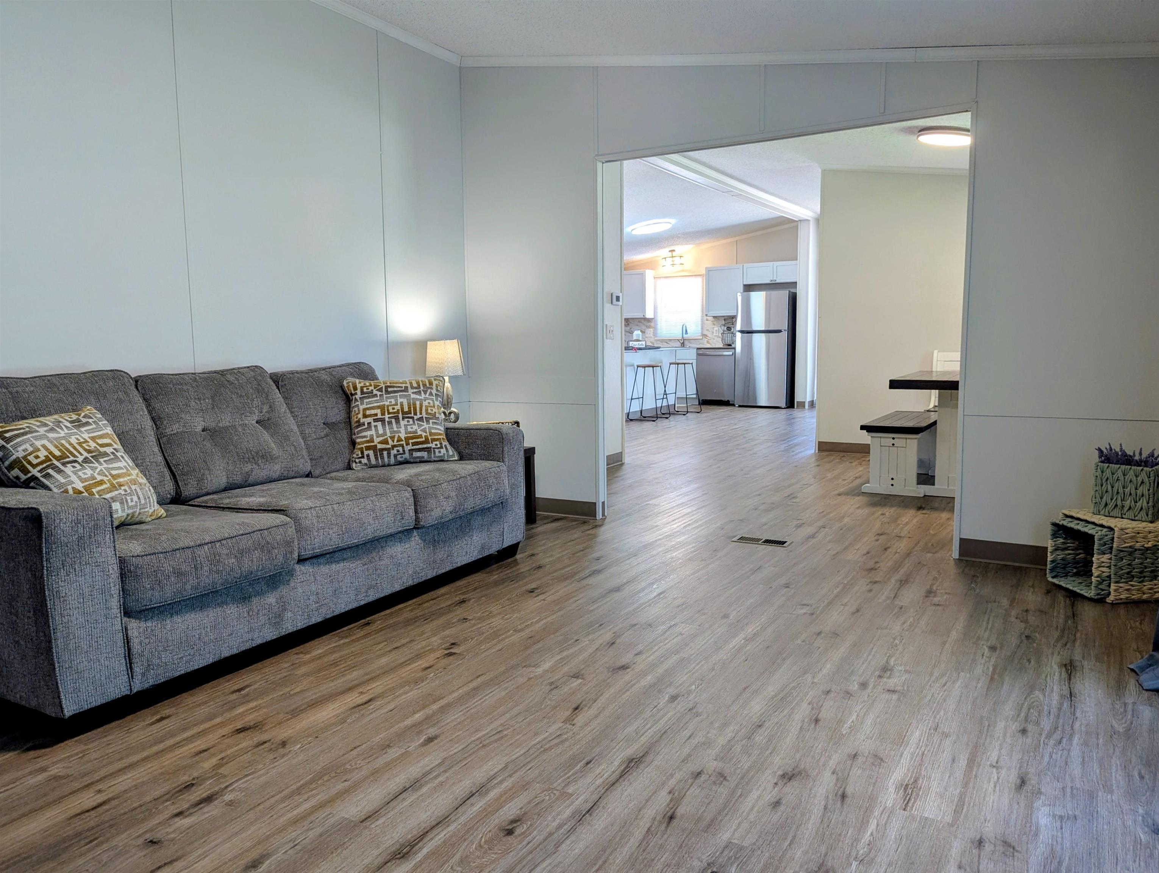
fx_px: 805
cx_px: 580
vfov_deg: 56.9
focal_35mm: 24
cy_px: 436
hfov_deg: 71.5
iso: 92
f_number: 1.85
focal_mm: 6.81
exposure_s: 1/60
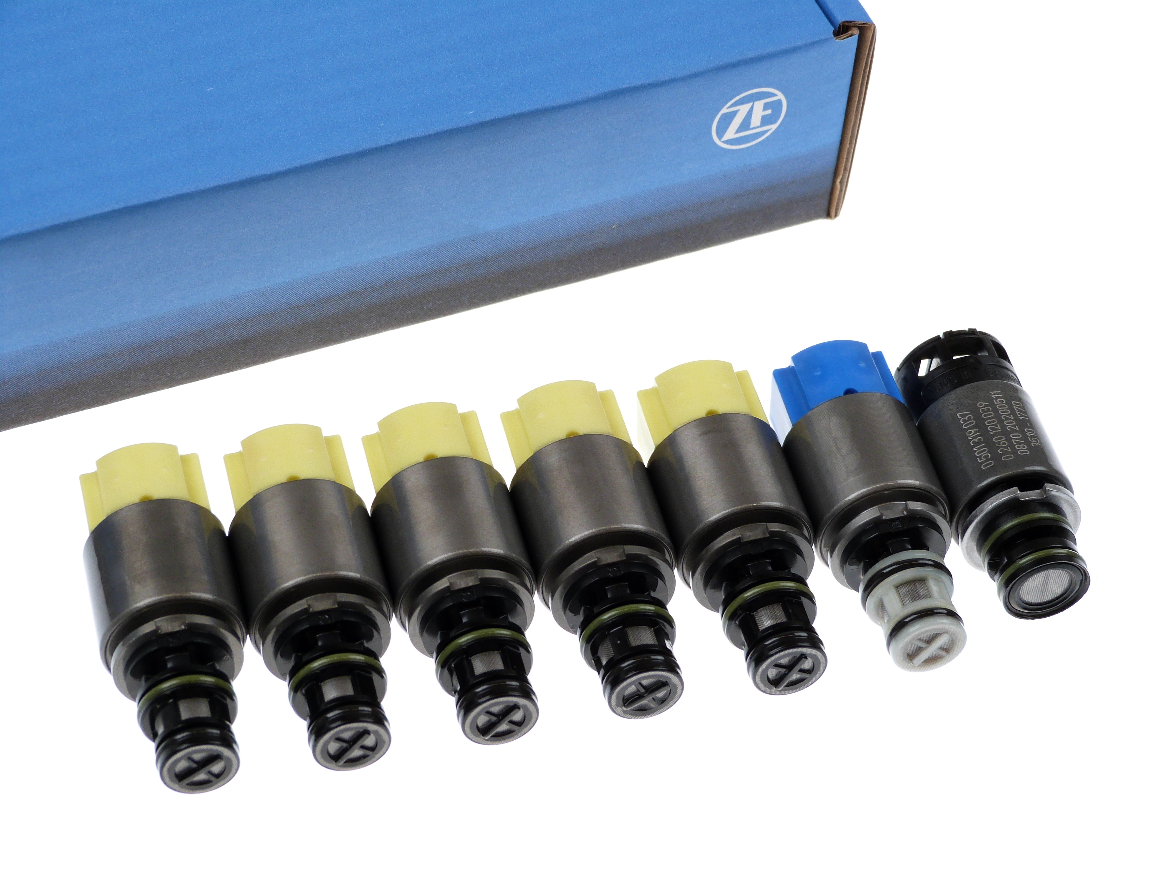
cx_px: 583
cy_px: 437
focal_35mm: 86
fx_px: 2897
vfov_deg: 17.2
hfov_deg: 22.8
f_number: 3.4
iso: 100
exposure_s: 1/60
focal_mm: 15.5
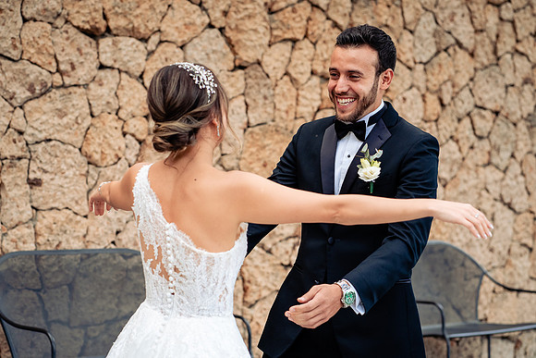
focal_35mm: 98
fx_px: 1463
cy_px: 183
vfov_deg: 13.9
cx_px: 280
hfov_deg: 20.8
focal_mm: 85
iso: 800
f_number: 4
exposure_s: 1/500
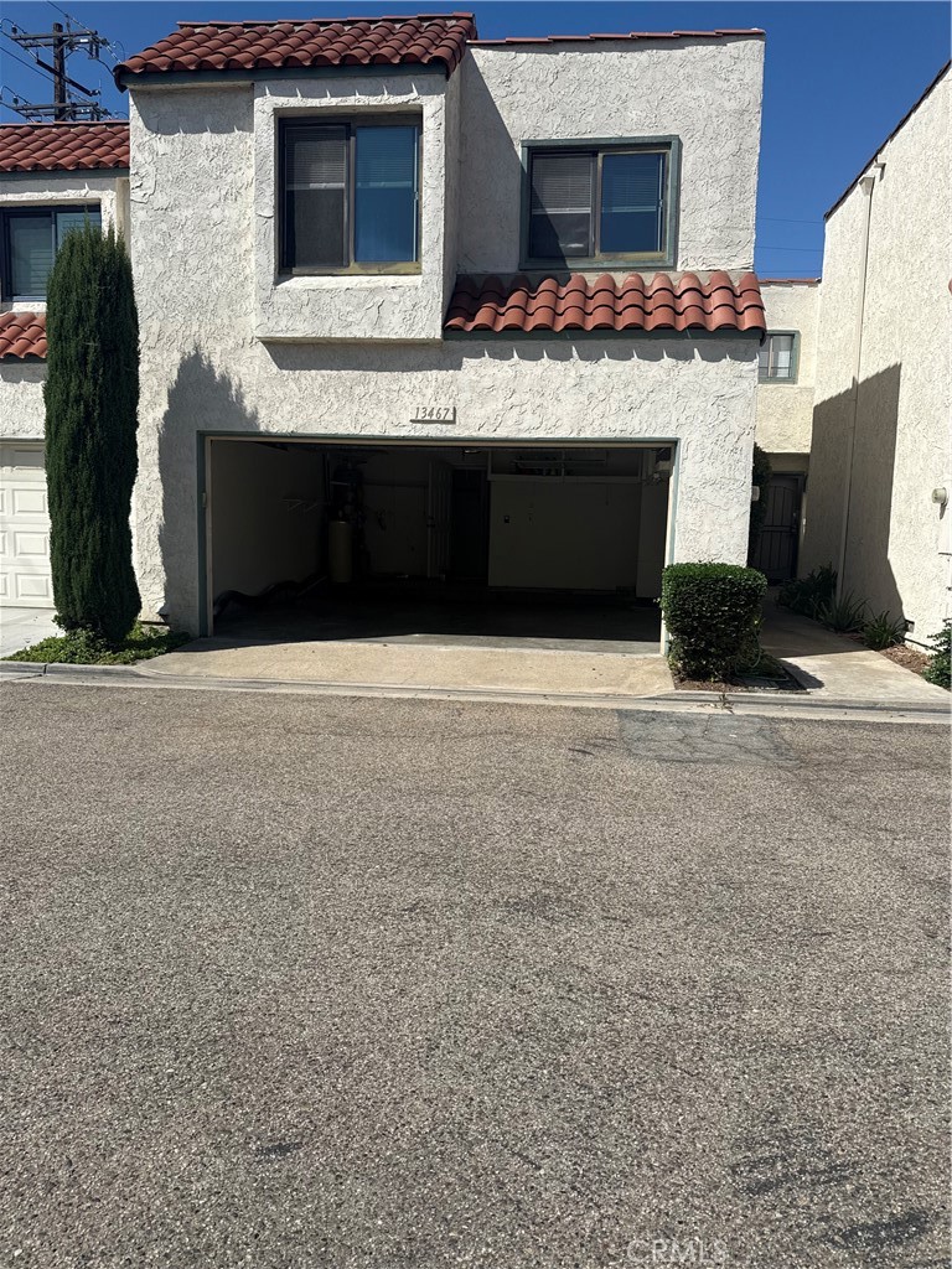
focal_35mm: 24
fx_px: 880
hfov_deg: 56.8
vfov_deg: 71.6
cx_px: 476
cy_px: 634
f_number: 1.78
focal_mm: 6.76
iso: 80
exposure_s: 1/7353
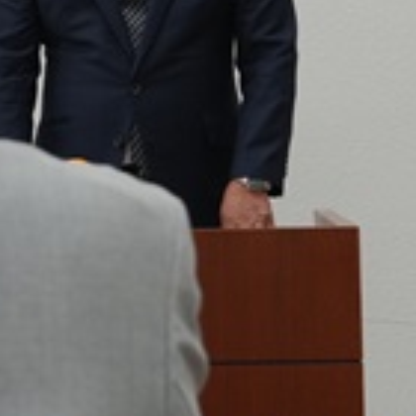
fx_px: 2610
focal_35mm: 192
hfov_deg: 9.1
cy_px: -95
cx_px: 134
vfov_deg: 9.0
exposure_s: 1/60
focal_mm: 33
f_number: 5.6
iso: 400
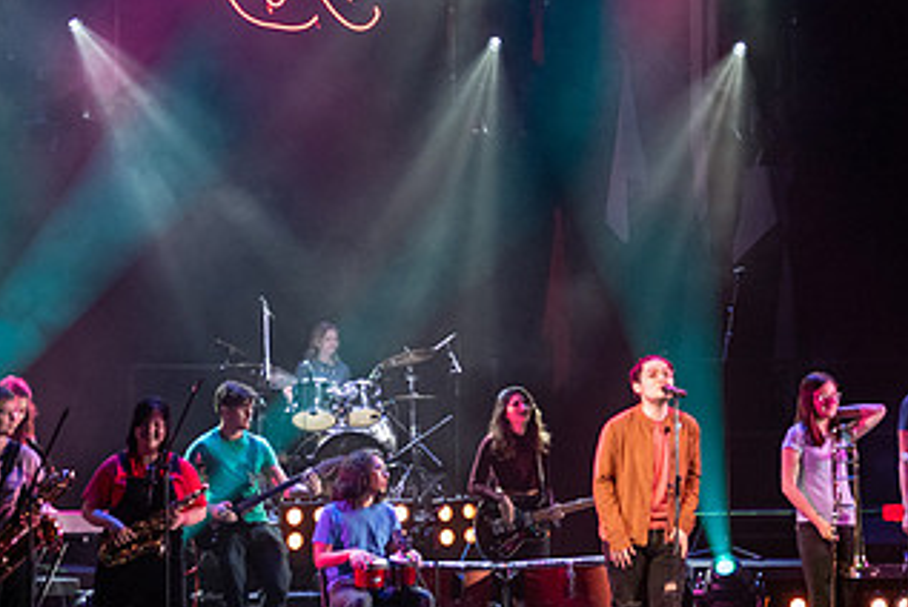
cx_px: 604
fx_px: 2701
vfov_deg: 12.8
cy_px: 257
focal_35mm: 107
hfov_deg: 19.0
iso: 2500
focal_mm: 48
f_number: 3.5
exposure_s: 1/125
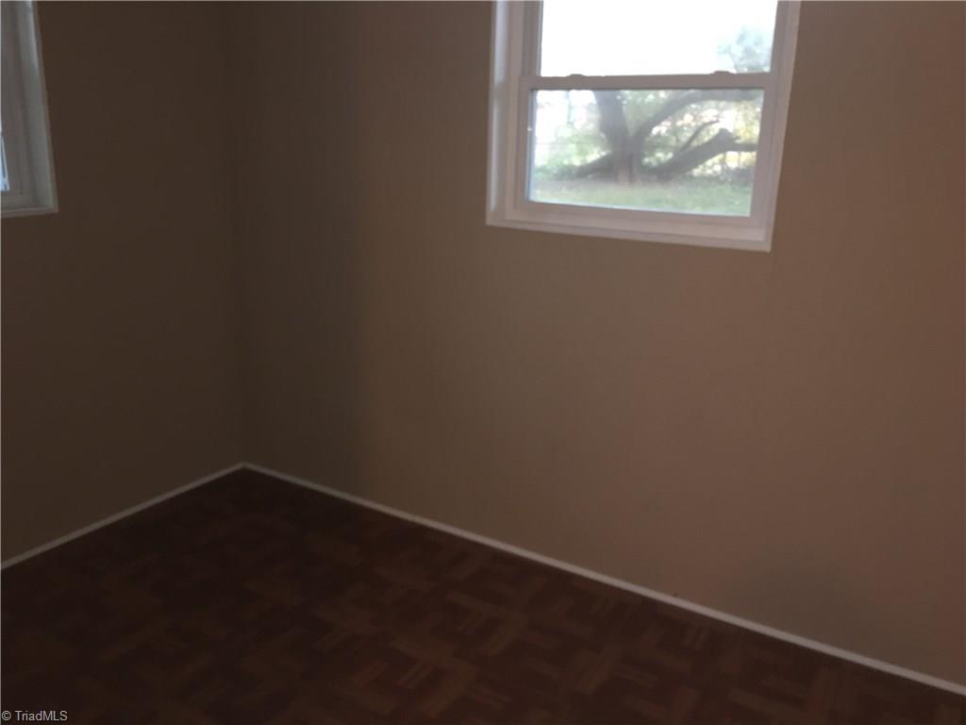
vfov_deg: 48.2
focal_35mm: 29
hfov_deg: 61.7
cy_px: 362
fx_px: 809
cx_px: 483
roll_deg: -2.5
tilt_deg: -14.5
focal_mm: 4.15
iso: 100
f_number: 2.2
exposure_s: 1/16
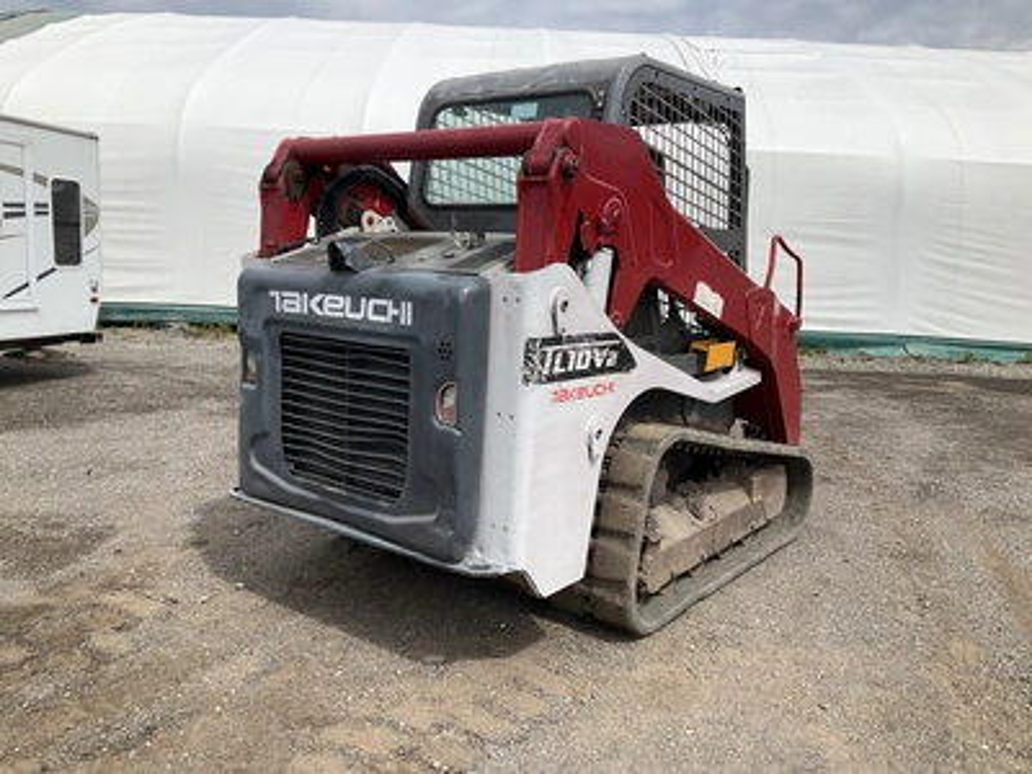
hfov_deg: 61.7
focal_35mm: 29
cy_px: 387
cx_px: 516
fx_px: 865
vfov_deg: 48.2
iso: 25
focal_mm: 3
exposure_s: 1/2959
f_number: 1.8
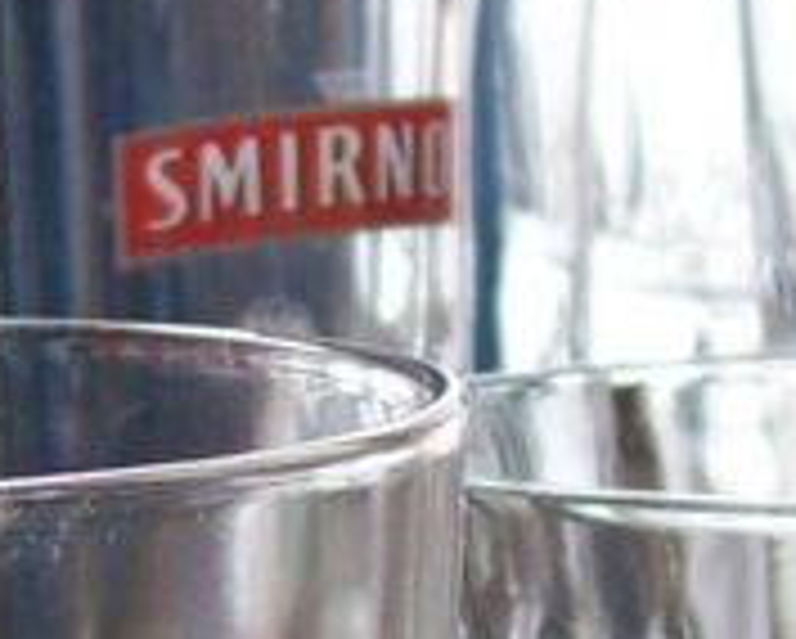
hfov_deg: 9.7
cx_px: 36
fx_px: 4670
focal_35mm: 198
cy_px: 576
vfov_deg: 7.8
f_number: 2.7
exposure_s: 1/39.2
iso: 160
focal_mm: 6
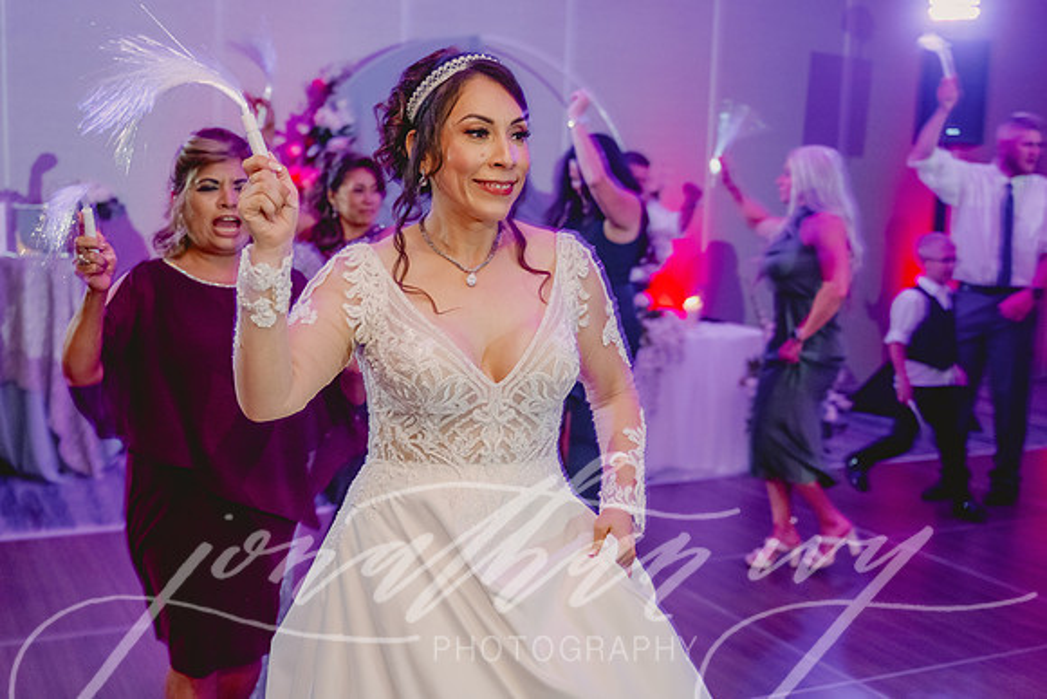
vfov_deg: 31.7
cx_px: 489
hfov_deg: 46.0
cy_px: 352
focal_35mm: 42
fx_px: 1232
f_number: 2.8
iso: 1600
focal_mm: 38
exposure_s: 1/80
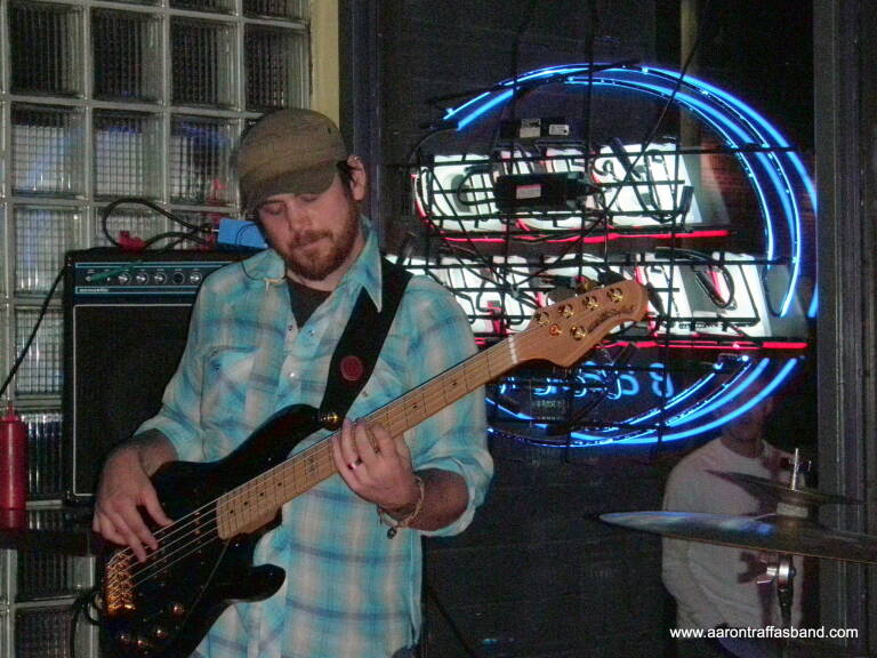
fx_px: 2305
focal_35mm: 91
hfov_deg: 21.5
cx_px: 438
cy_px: 329
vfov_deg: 16.2
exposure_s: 1/80
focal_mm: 16.25
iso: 800
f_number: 4.7
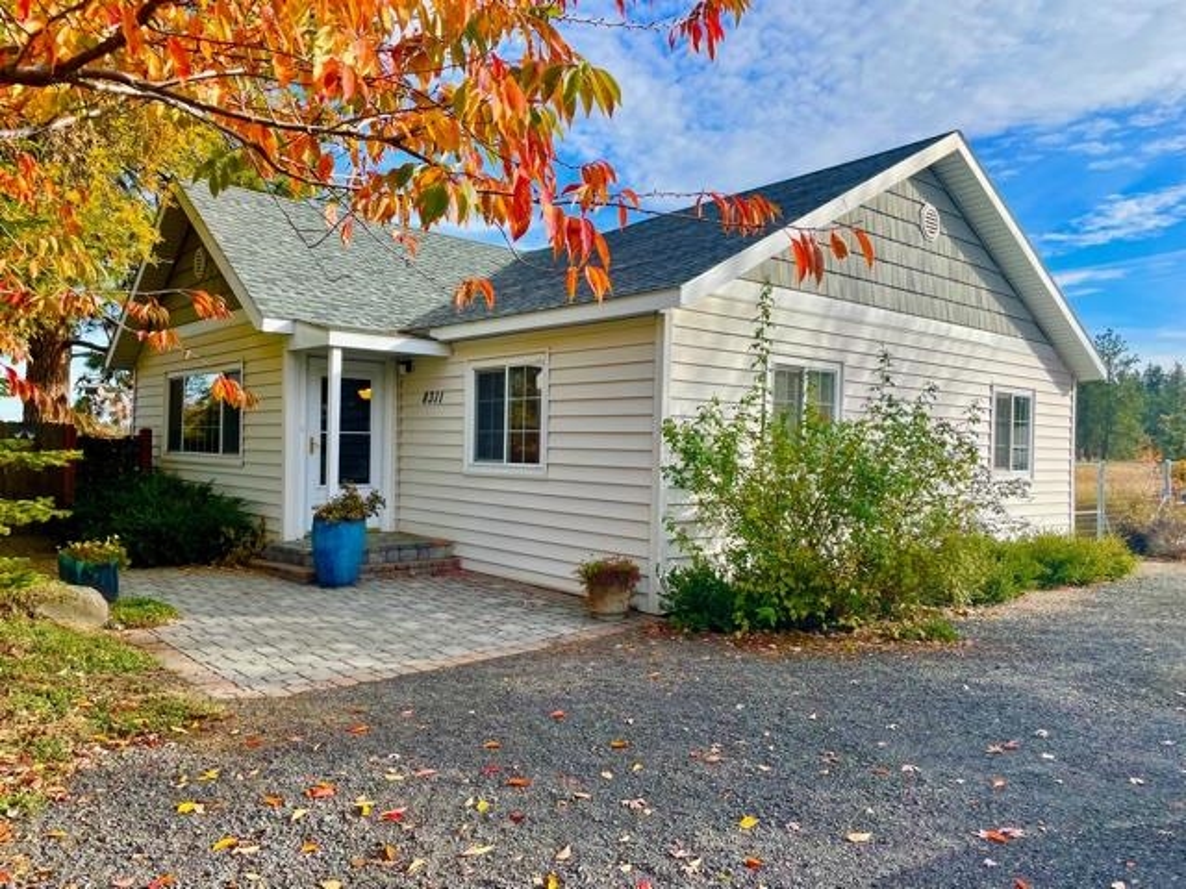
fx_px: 891
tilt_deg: +1.1
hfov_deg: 67.3
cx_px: 593
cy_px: 444
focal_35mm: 26
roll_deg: -0.1
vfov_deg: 53.1
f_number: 1.6
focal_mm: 4.2
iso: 32
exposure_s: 1/1887
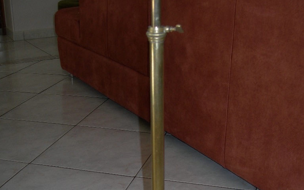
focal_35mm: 54
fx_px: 447
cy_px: 190
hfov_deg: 37.5
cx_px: 152
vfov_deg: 23.0
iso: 50
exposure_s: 1/60.1
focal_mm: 7.8
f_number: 2.8
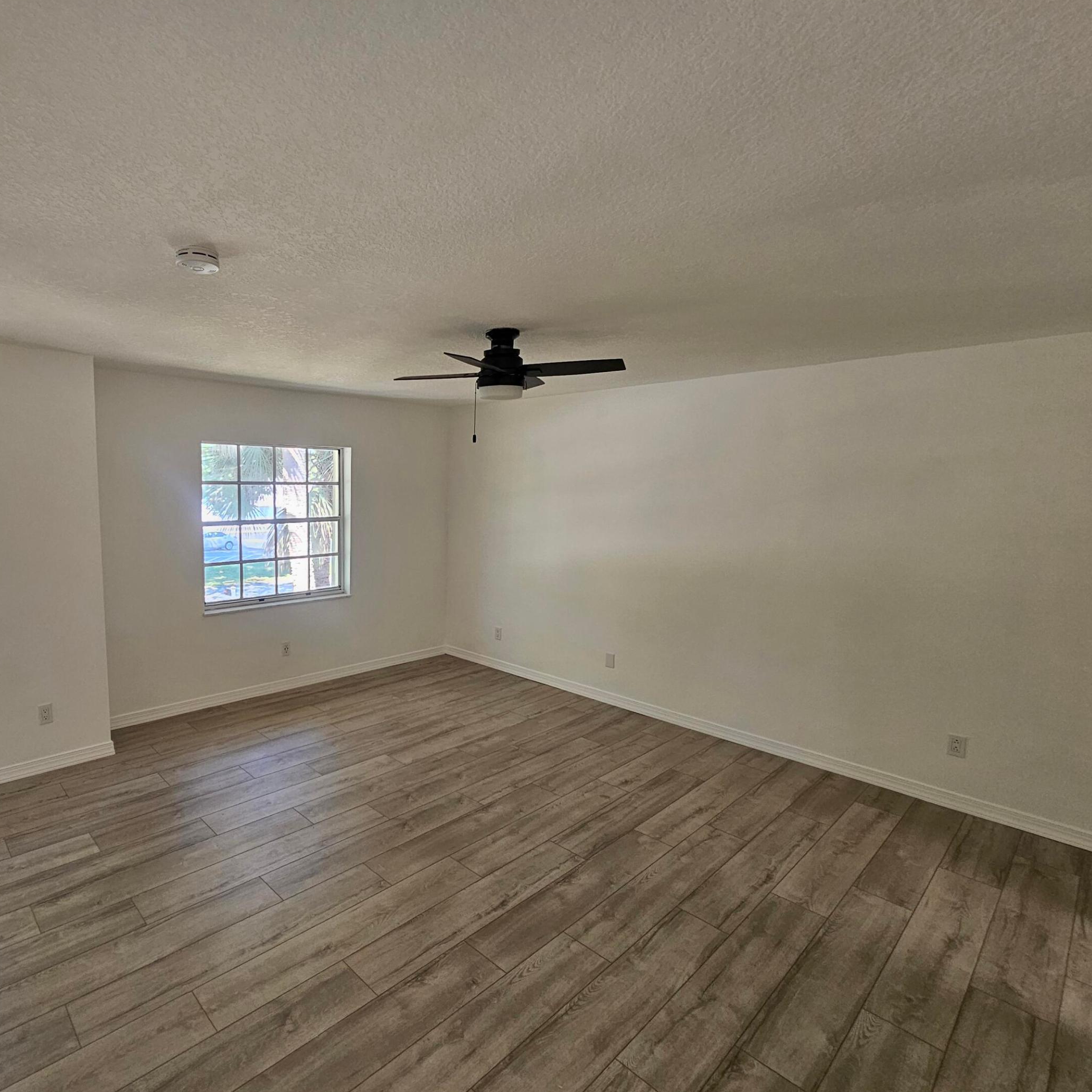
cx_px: 374
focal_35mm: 16
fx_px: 571
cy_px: 562
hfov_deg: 84.7
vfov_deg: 87.4
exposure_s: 1/60
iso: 160
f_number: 2.2
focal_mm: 2.2
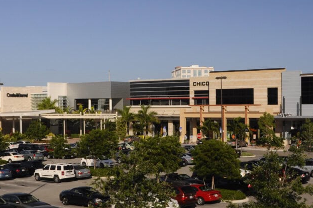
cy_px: 108
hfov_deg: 29.2
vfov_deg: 19.7
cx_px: 118
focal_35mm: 69
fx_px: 599
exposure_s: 1/320
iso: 400
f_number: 9
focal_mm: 28
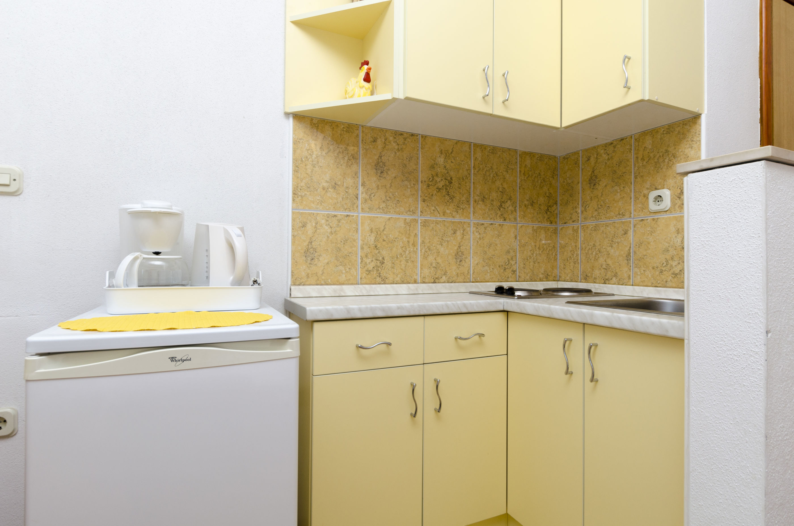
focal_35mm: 20
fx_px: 429
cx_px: 397
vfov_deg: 63.0
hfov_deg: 85.5
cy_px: 263
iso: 100
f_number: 8
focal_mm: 13
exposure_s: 1/160
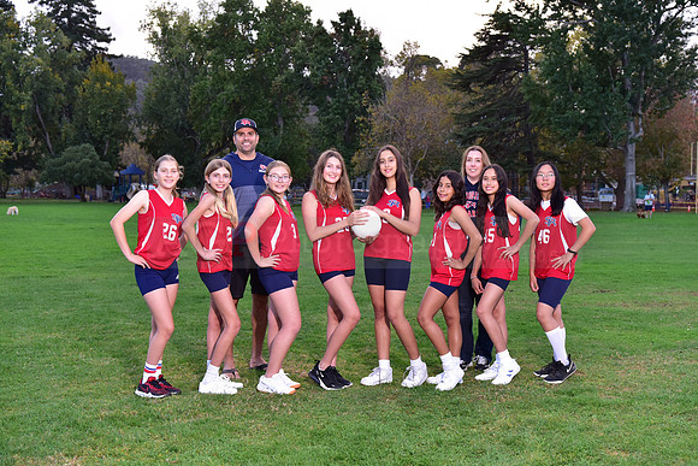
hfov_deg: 38.2
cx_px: 349
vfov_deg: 26.0
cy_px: 233
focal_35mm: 52
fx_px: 1008
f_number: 5.6
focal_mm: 52
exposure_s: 1/200
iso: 800
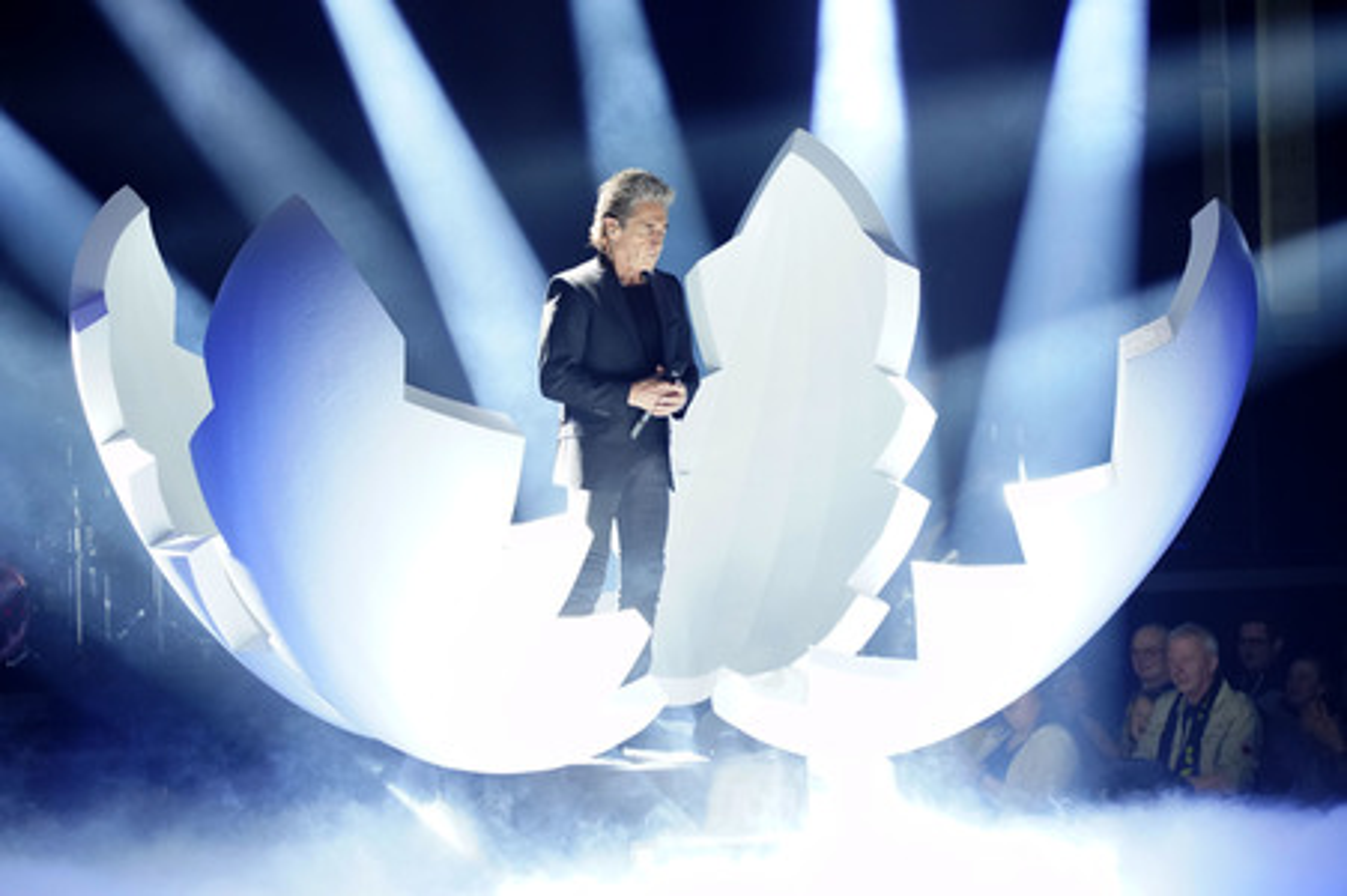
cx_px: 674
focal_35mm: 105
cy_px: 448
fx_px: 3926
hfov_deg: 19.5
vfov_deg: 13.0
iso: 4000
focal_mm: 105
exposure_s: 1/200
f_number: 5
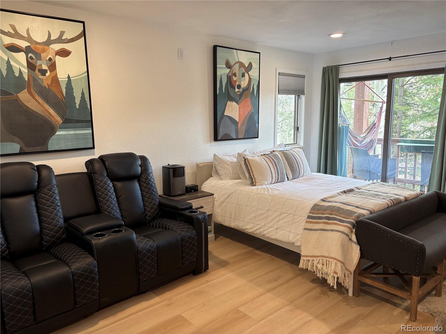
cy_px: 167
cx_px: 223
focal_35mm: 26
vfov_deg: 53.1
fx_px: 335
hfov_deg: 67.3
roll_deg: -0.5
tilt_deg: -8.0
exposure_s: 1/60
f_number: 1.6
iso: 80
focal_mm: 5.96
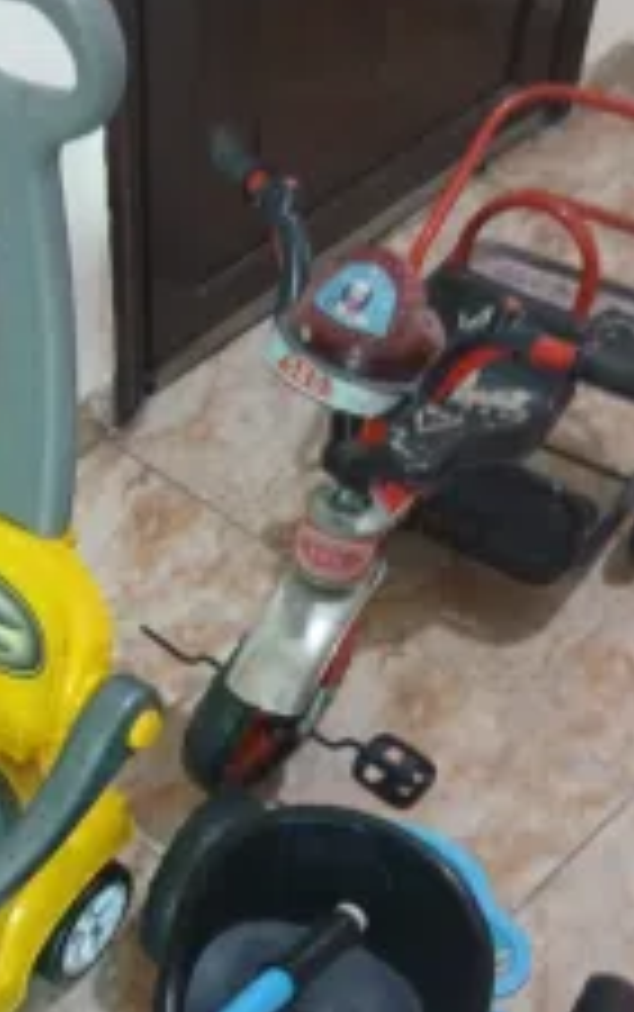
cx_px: 90
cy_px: 729
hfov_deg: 25.7
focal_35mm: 49
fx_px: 1352
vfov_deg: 40.1
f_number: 1.8
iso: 320
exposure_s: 1/25
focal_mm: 3.98
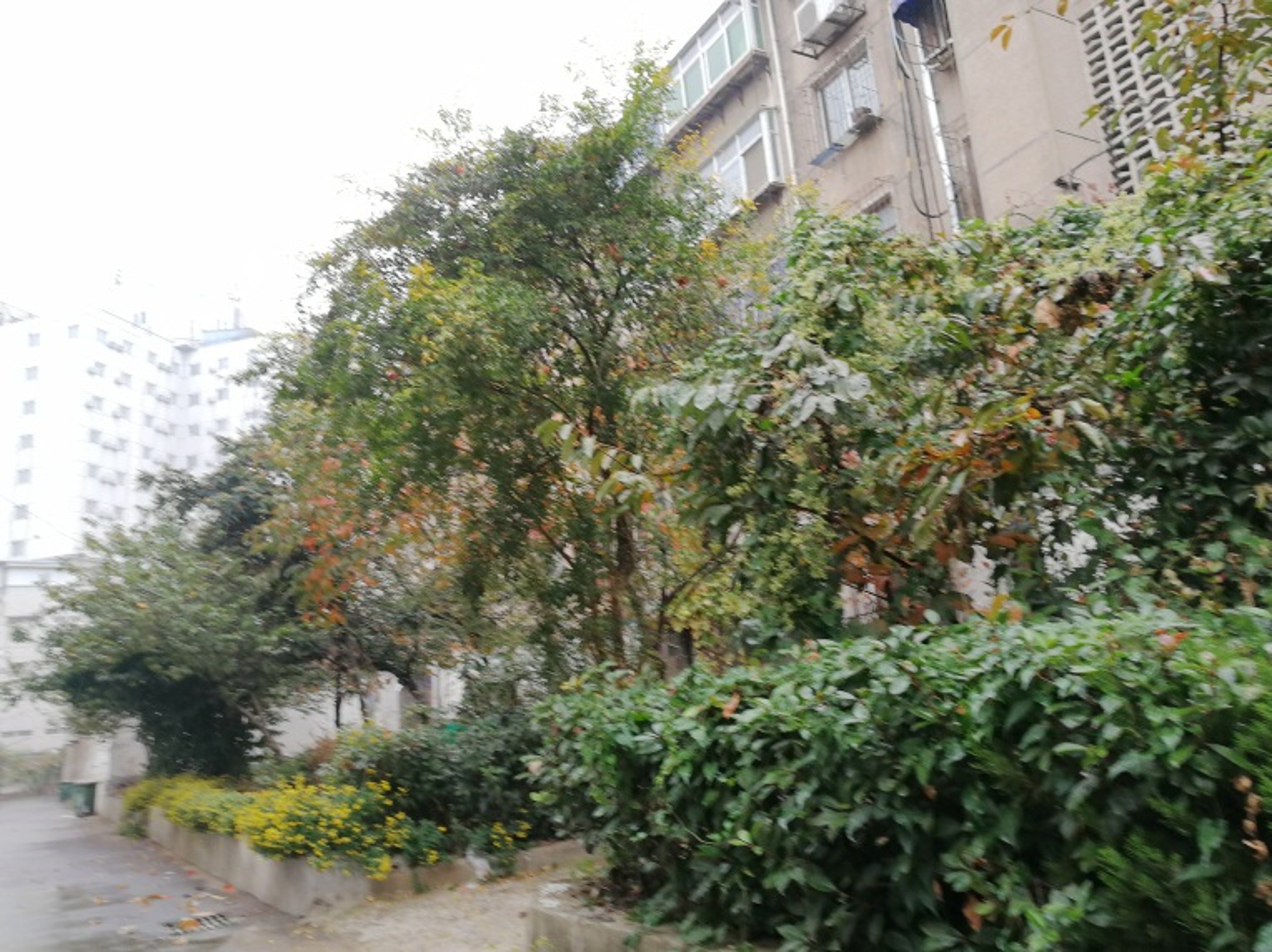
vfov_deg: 51.3
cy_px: 476
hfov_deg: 65.4
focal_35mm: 27
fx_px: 992
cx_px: 636
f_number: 2.2
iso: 50
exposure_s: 1/100
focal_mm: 3.84
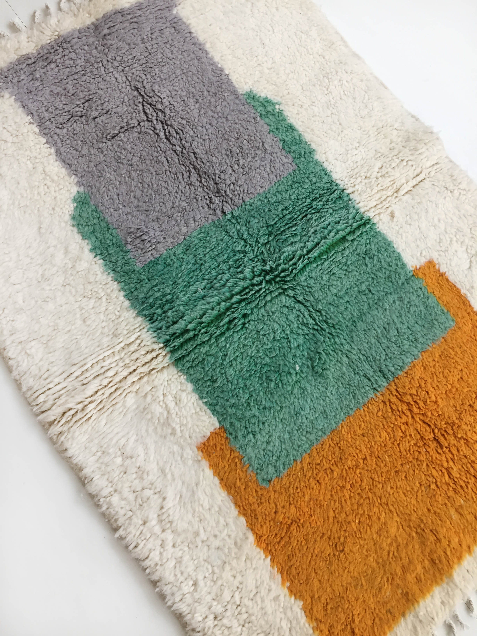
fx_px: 533
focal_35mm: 29
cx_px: 238
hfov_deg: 48.2
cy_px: 318
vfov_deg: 61.7
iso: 80
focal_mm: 4.15
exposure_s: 1/33
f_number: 2.2
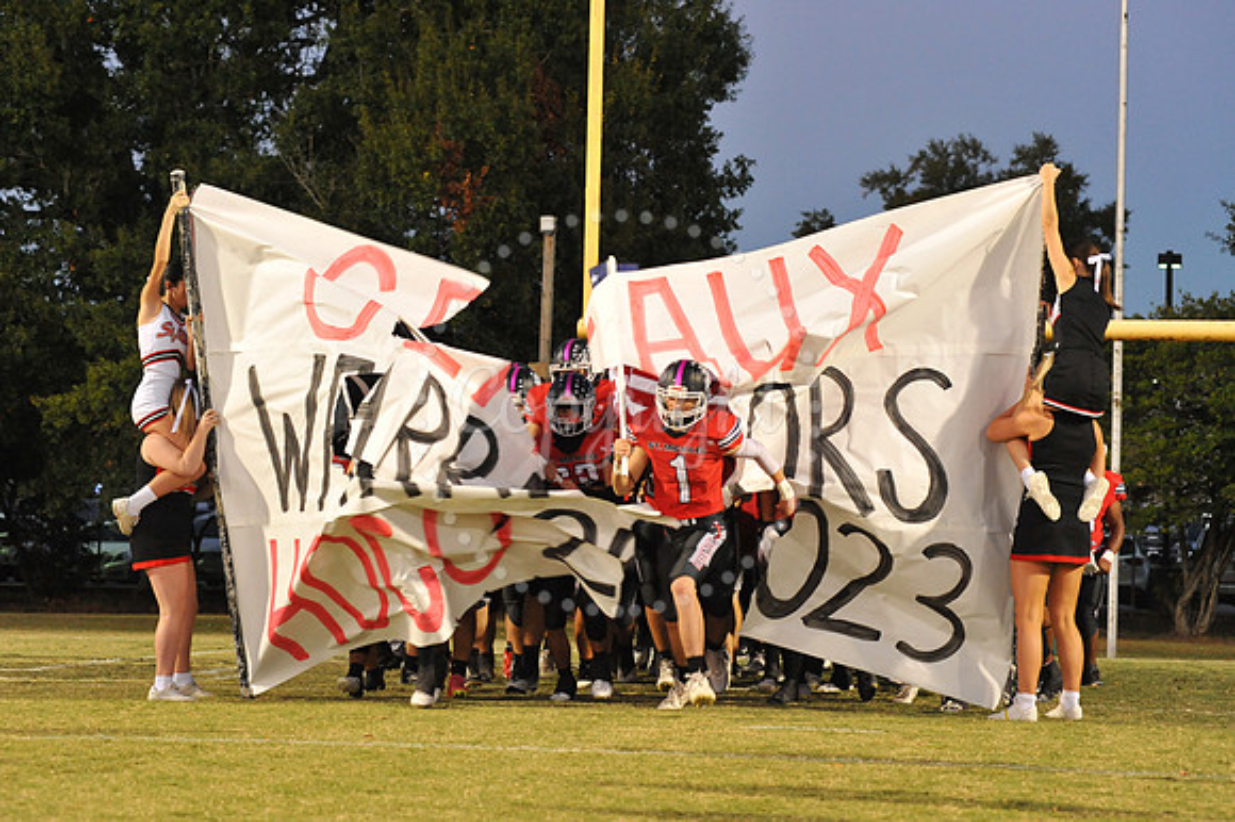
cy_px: 411
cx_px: 618
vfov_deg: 14.8
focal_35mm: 92
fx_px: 3154
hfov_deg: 22.2
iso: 4000
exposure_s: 1/125
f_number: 5.6
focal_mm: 92
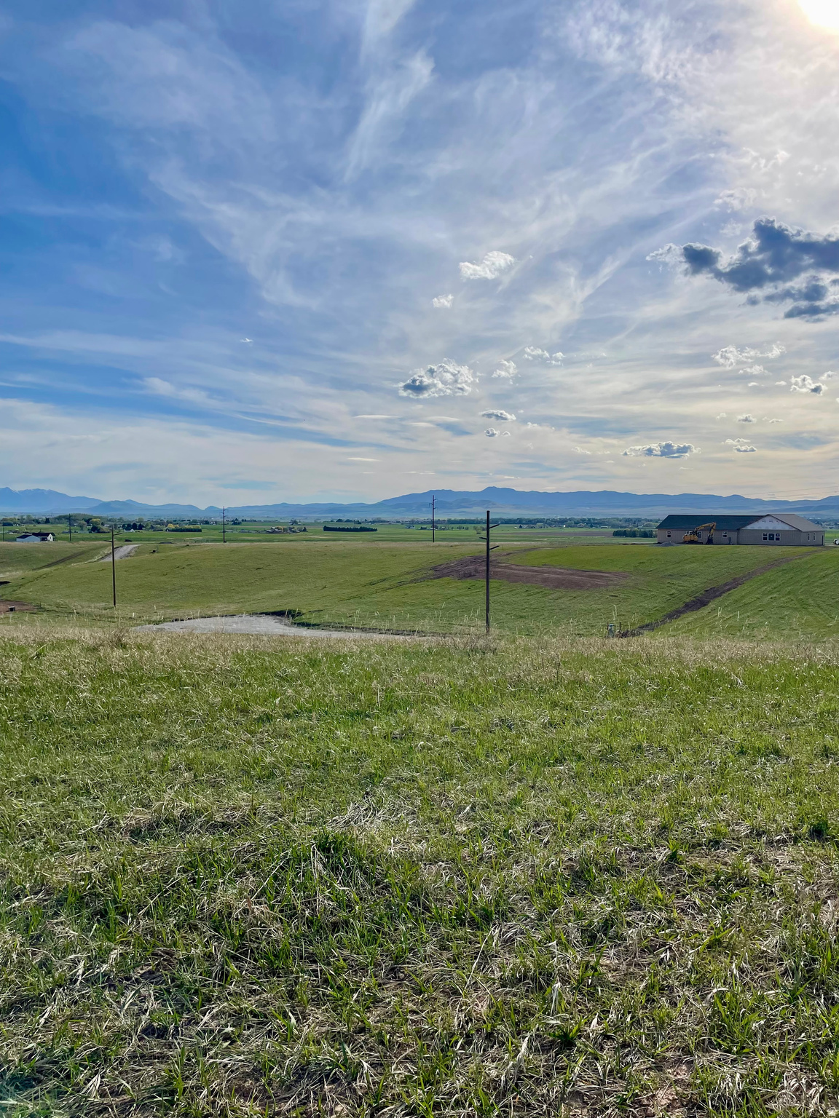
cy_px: 559
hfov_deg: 53.1
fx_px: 840
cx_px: 420
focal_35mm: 26
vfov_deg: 67.3
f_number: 1.6
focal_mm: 4.2
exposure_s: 1/10753
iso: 32
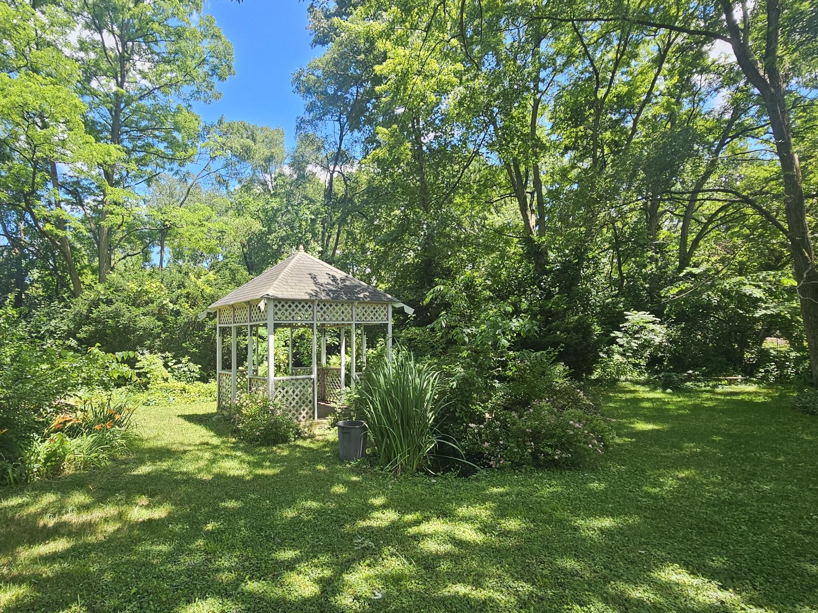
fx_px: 449
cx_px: 351
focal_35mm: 19
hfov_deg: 84.1
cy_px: 312
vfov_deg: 68.7
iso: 50
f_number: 2.2
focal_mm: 2.2
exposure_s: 1/353
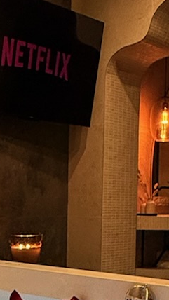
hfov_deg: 16.4
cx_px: 34
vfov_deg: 28.3
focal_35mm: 73
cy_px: 243
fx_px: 581
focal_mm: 2.22
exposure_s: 1/100
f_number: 2.2
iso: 320
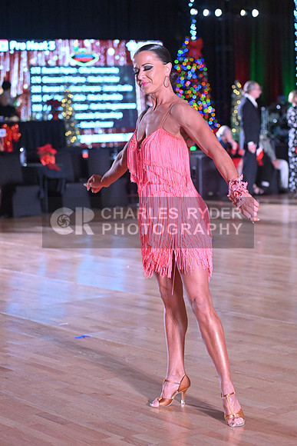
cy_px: 223
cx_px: 148
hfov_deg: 15.2
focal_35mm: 90
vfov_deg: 22.6
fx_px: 1113
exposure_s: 1/400
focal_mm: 90
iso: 5000
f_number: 4
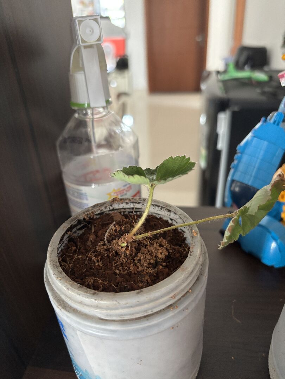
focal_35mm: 26
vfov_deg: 67.3
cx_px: 142
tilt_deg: -31.0
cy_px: 190
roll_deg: +3.0
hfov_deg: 53.1
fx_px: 285
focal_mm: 5.96
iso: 500
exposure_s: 1/43
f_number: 1.6
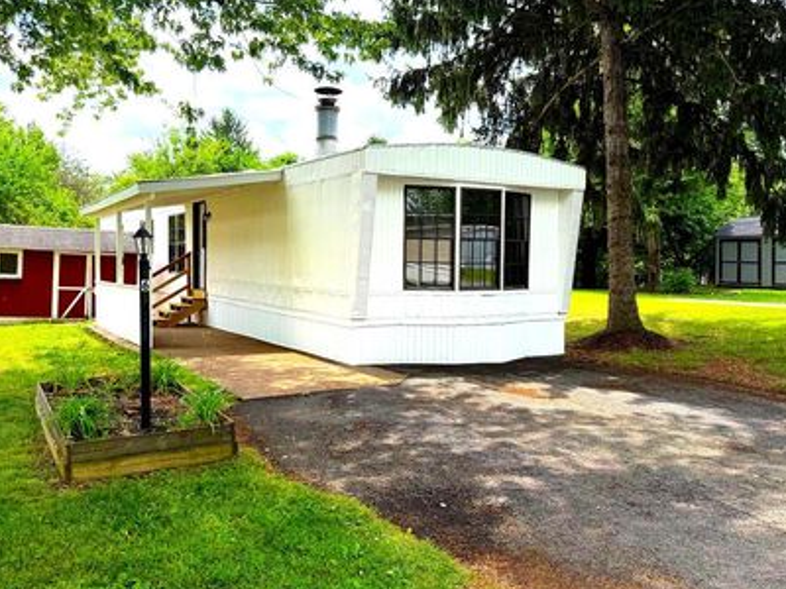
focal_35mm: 30
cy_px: 286
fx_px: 681
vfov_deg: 46.8
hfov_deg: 59.8
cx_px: 348
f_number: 1.78
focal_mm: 6.76
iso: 100
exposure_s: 1/2110
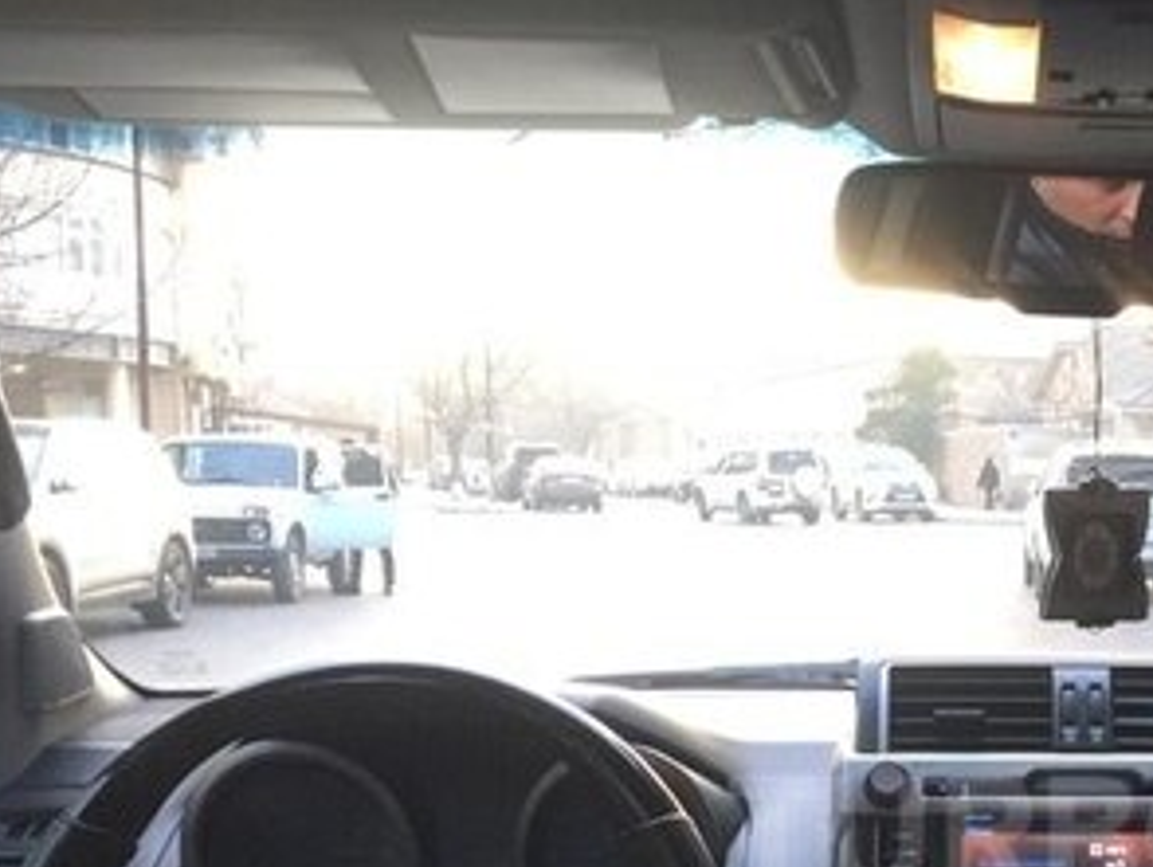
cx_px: 1129
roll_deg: -1.5
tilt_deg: -10.2
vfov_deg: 21.9
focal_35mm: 65
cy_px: 834
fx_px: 2167
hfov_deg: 28.2
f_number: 2.2
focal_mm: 4.15
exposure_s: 1/33
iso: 64
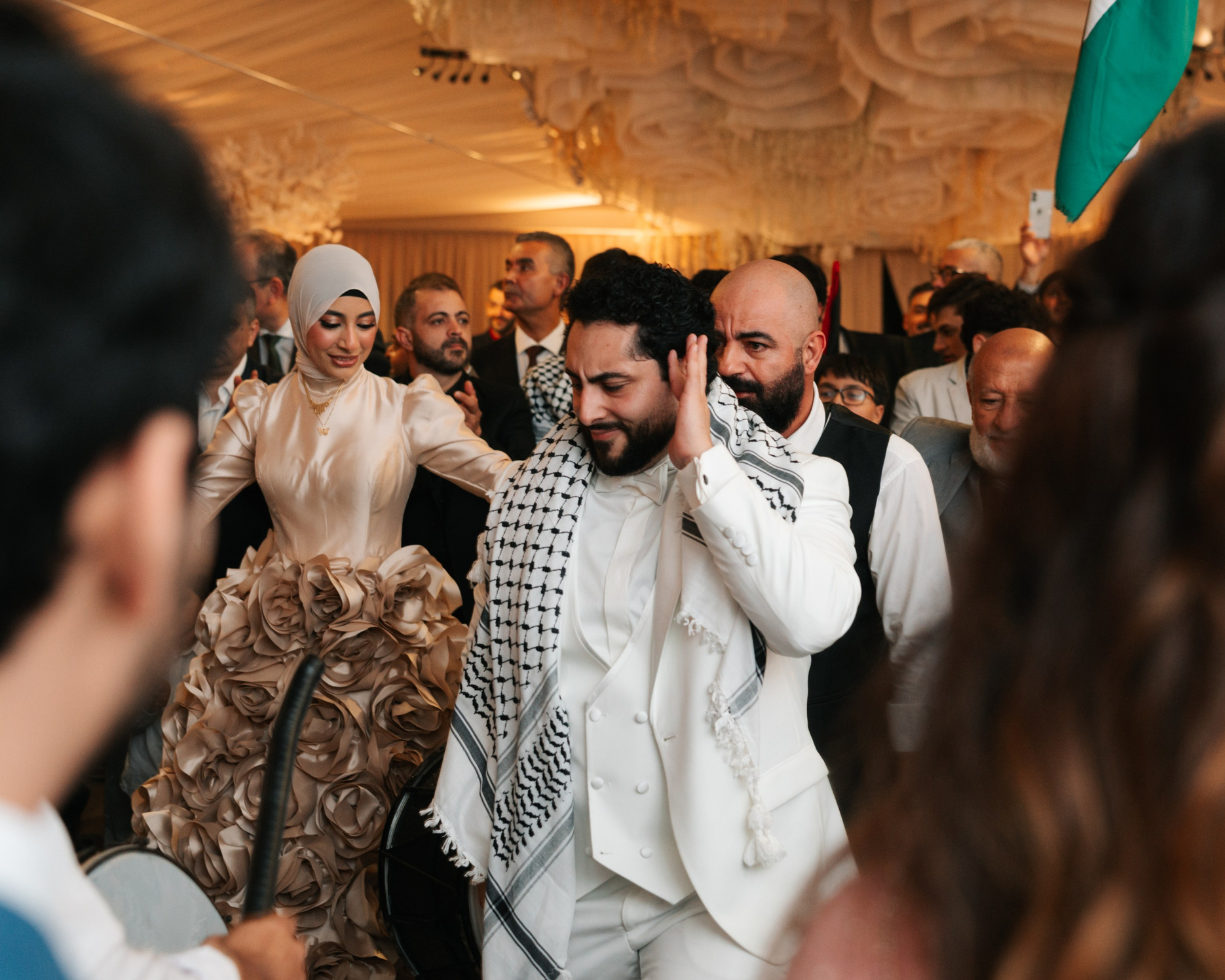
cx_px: 647
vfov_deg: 33.4
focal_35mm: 45
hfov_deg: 41.1
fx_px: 1631
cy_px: 481
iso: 640
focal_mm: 35
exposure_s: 1/200
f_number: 2.8
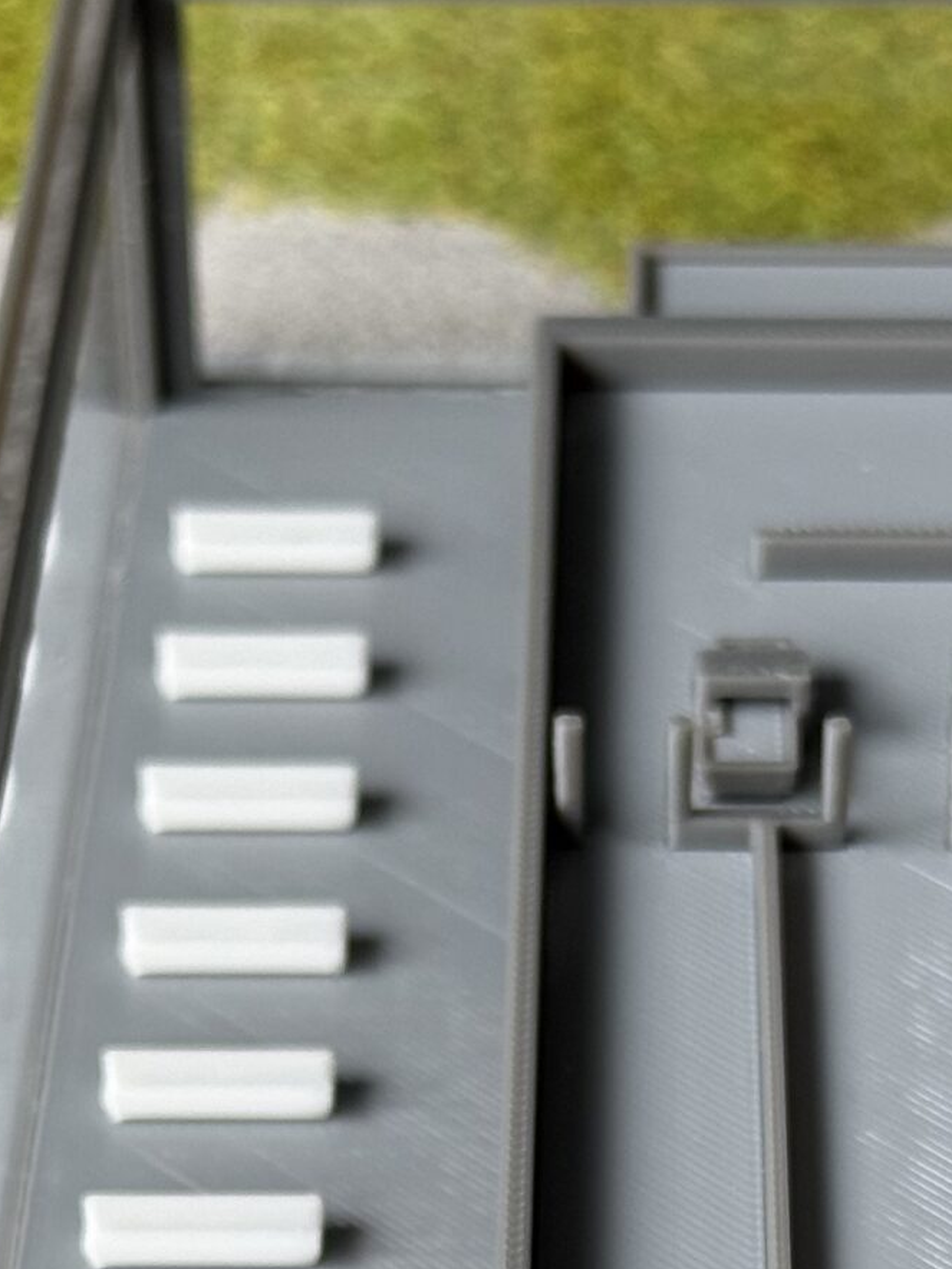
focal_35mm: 139
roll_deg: +0.8
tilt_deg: -39.0
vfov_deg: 13.8
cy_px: 1469
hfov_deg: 10.7
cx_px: 579
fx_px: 5097
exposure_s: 1/121
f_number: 1.78
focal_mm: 6.76
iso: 64
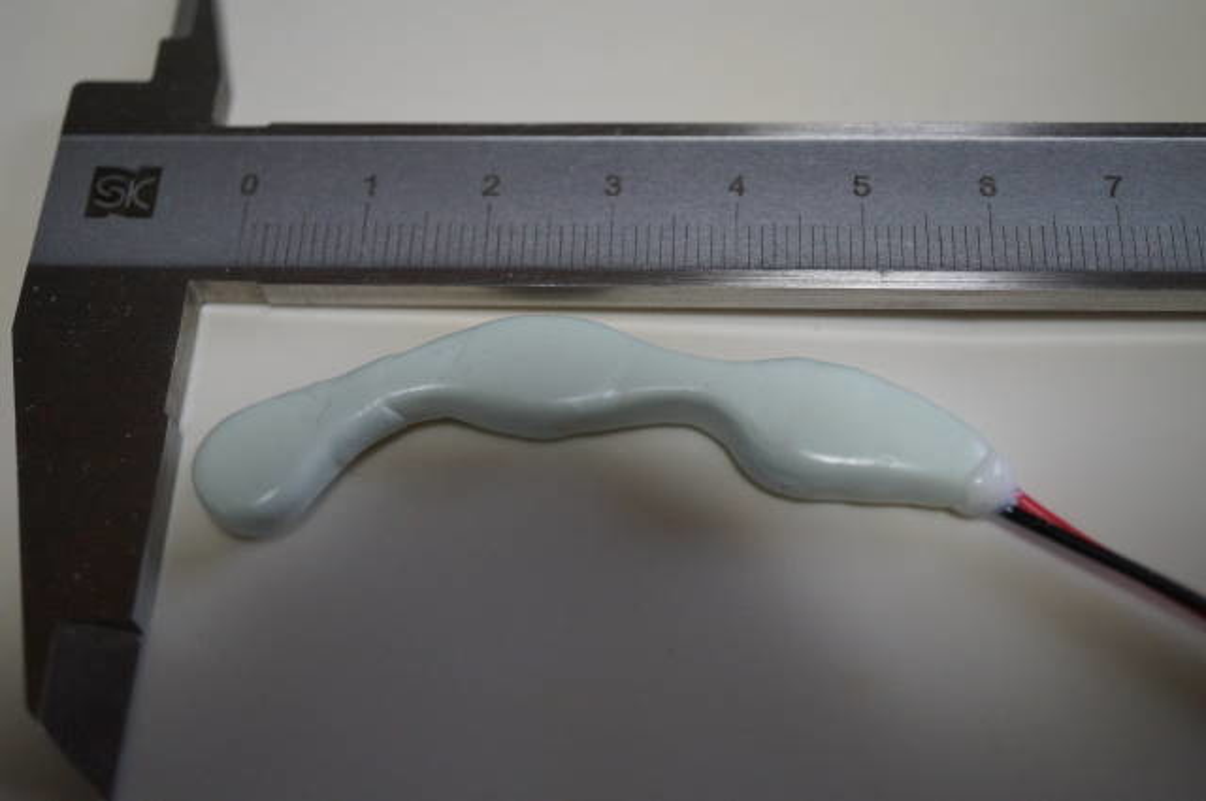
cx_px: 603
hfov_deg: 43.7
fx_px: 1506
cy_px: 400
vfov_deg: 29.8
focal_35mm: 45
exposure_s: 1/160
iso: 2000
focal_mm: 30
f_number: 4
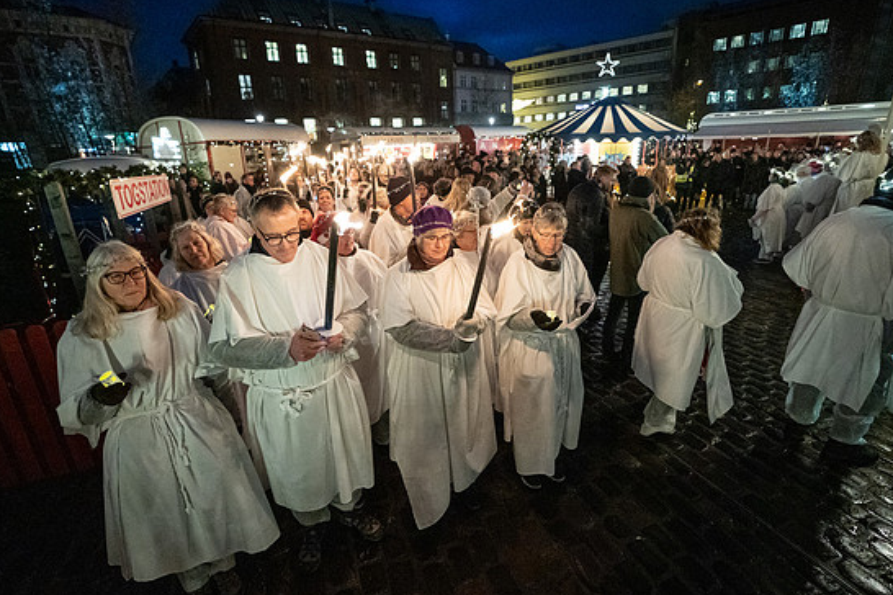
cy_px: 293
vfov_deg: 70.4
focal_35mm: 17
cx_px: 427
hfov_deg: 93.2
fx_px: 422
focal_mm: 16
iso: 16000
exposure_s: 1/250
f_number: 2.8
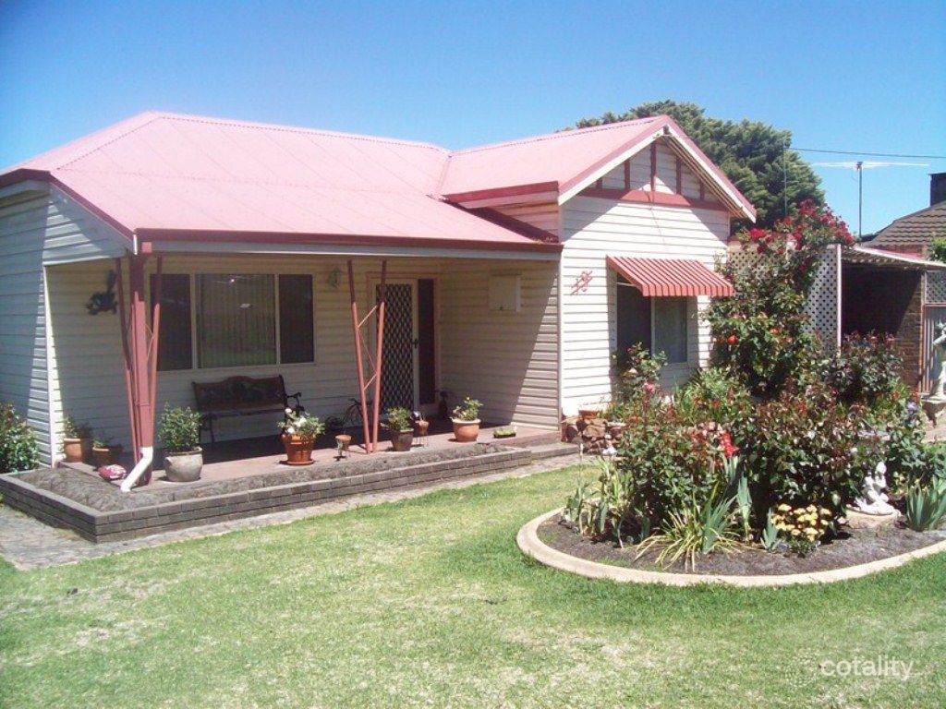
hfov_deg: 51.4
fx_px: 984
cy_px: 354
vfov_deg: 39.7
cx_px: 473
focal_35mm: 36
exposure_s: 1/345
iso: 80
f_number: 4.8
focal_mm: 6
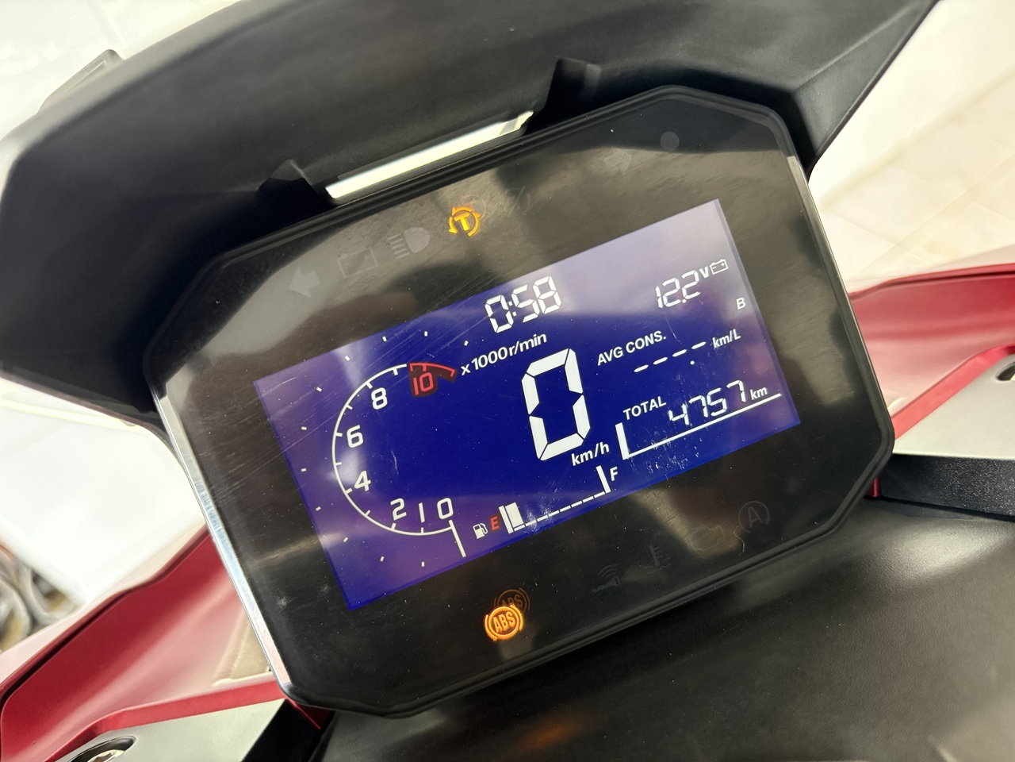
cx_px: 508
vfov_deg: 53.1
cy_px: 381
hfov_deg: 67.3
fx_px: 762
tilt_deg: -47.1
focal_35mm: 26
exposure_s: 1/40
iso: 500
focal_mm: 5.96
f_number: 1.6
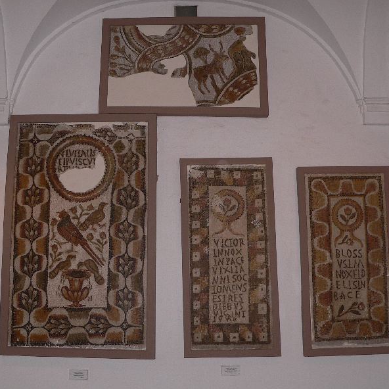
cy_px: 193
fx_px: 547
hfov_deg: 39.1
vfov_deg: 39.2
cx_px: 177
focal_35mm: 43
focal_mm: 6
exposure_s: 1/60
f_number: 2.8
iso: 80
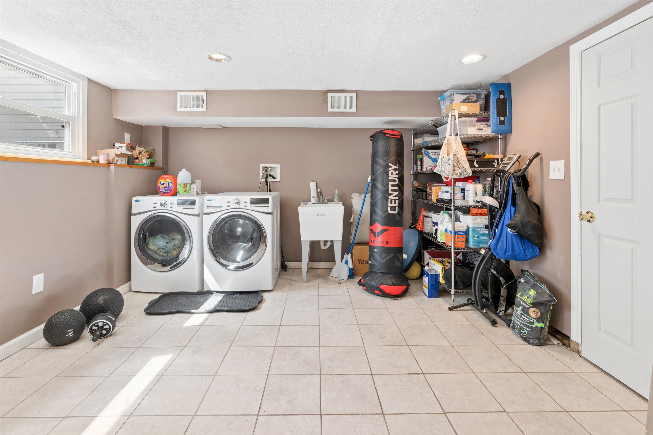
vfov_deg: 73.7
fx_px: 290
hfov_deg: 96.7
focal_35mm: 16
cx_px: 326
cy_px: 218
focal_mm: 16
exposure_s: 1/15
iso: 320
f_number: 9
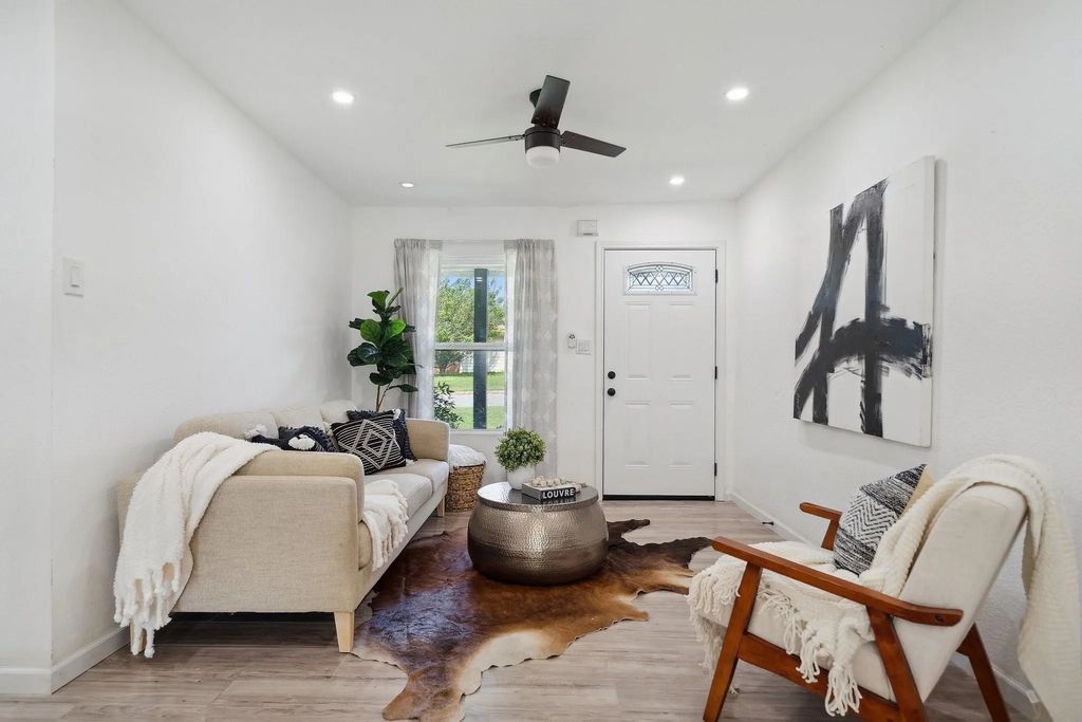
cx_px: 541
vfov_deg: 67.4
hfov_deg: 90.0
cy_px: 361
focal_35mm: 18
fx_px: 541
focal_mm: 18
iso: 400
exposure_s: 1/40
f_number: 6.3
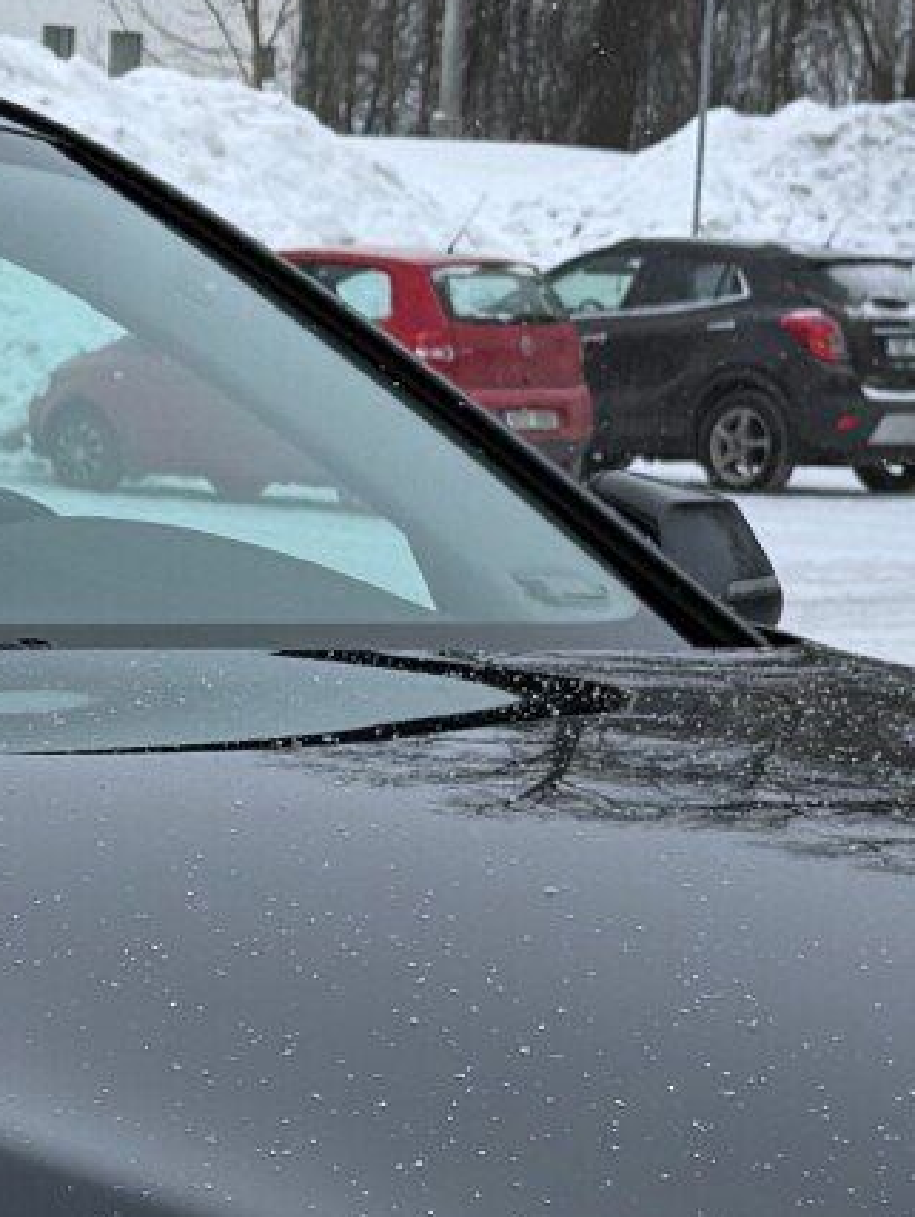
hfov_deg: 10.1
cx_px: 23
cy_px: 1060
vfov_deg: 13.4
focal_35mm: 146
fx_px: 5138
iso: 80
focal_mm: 6.76
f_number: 1.78
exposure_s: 1/1855
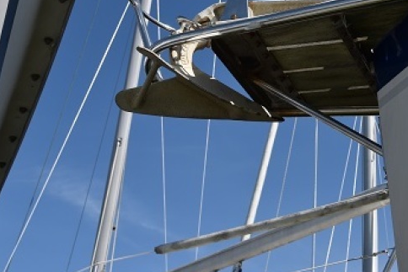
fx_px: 737
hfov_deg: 30.1
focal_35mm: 65
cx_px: 337
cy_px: 67
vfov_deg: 20.8
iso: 200
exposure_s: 1/400
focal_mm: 35
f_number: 10
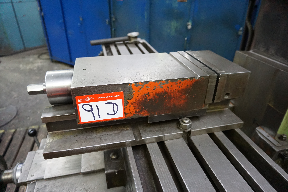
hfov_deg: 73.7
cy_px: 96
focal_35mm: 24
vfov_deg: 53.1
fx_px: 192
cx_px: 144
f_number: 3.5
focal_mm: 16
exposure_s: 1/50
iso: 3200
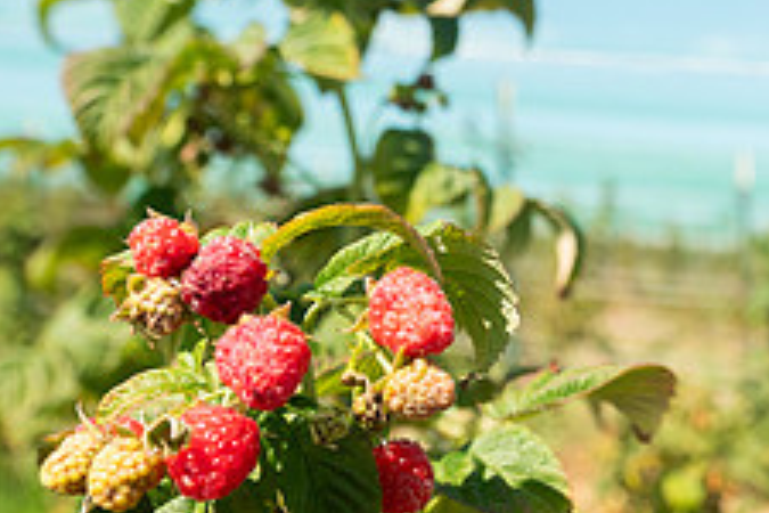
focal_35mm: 62
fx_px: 1324
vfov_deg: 21.8
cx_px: 707
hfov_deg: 30.8
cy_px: 368
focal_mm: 24
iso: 500
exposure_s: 1/3200
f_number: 4
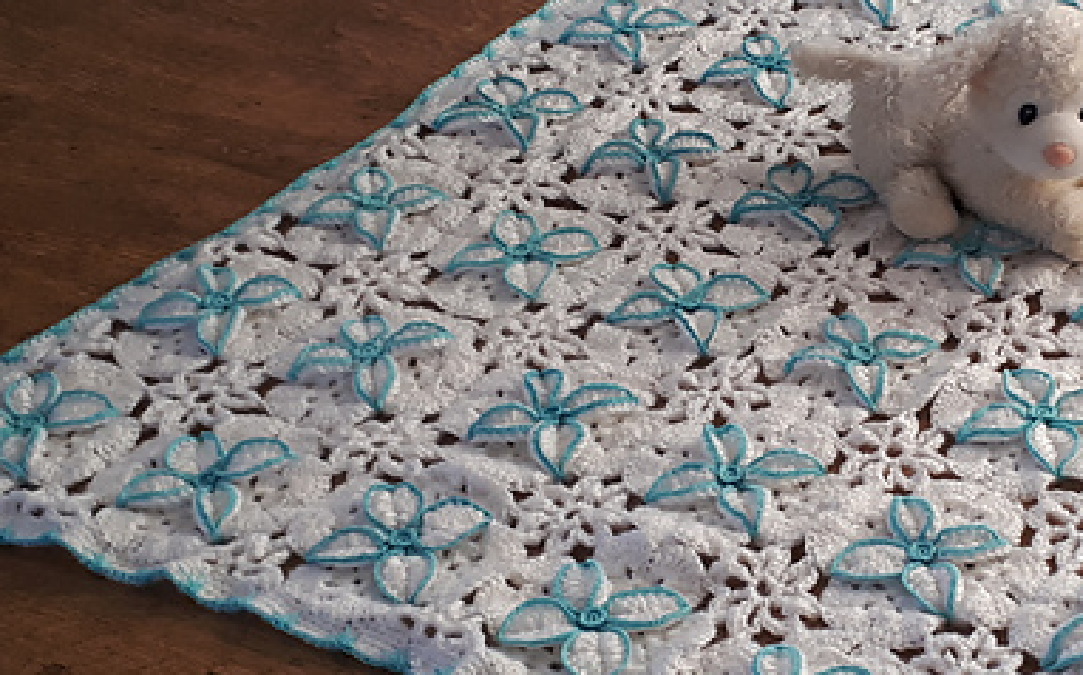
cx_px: 876
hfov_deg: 40.1
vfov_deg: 26.8
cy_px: 389
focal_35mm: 48
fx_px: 1415
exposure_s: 1/100
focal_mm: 3.6
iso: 64
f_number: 1.9
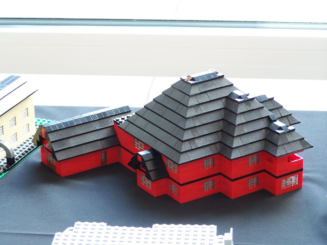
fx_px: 1209
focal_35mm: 128
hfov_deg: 15.4
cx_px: 164
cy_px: 122
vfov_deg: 11.6
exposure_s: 1/10
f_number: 3.2
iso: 80
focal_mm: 21.2
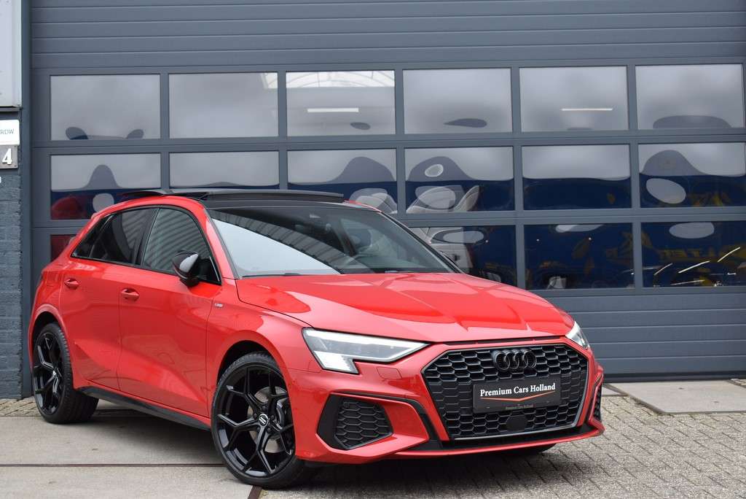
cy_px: 250
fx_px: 1244
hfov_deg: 33.4
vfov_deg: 22.7
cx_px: 373
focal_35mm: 60
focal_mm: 40
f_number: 6.3
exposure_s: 1/160
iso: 400
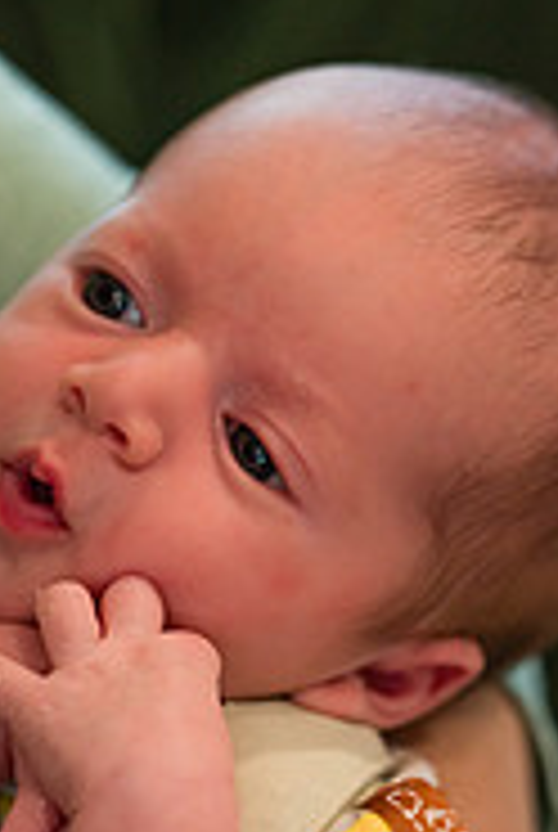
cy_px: 423
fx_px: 5906
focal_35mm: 255
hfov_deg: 5.4
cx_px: 117
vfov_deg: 8.1
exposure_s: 1/200
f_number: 2.2
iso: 800
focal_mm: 105
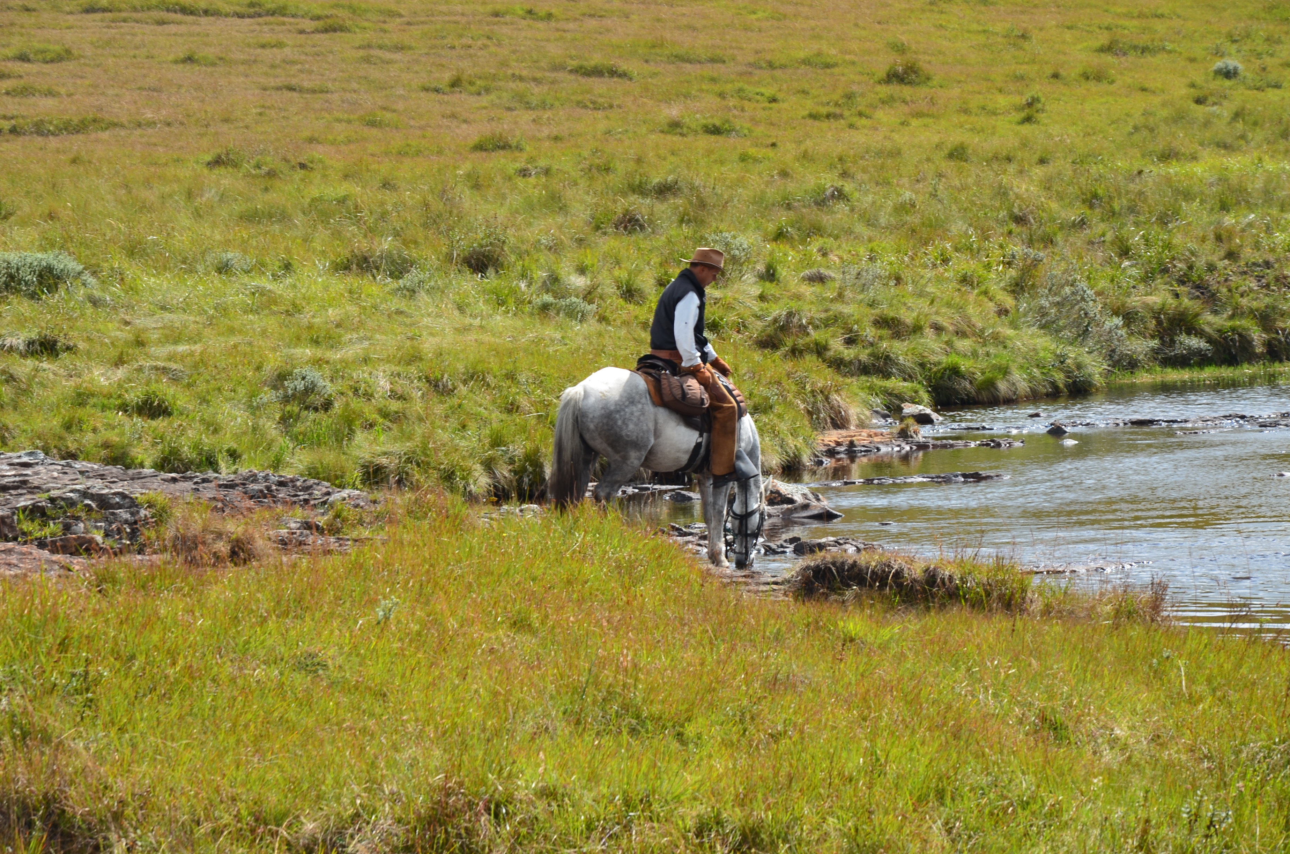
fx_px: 5632
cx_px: 645
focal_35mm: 158
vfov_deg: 8.7
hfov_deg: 13.1
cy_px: 427
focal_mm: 105
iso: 125
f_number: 11
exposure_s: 1/125
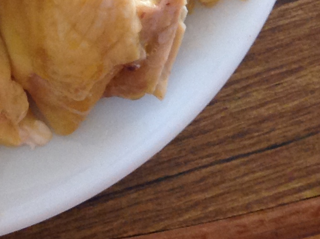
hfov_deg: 14.2
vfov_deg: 10.3
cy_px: -187
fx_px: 1246
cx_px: -59
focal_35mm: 135
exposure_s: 1/15
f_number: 2.4
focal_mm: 4.28
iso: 160
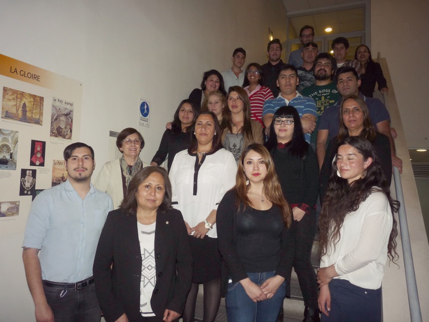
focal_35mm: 27
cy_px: 161
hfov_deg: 65.3
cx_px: 214
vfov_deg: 51.4
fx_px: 335
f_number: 2.8
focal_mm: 4.8
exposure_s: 1/30
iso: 100
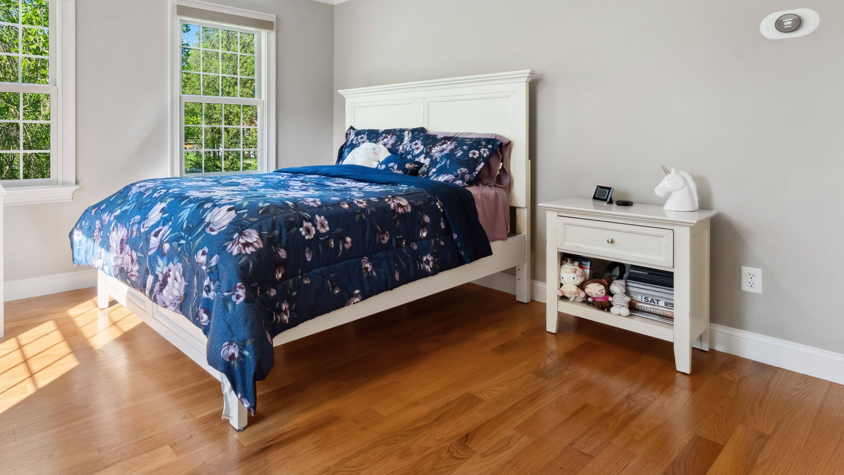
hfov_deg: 81.4
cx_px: 301
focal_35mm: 21
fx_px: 473
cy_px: 128
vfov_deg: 51.4
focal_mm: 14.8
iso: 1600
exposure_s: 1/60
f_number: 11
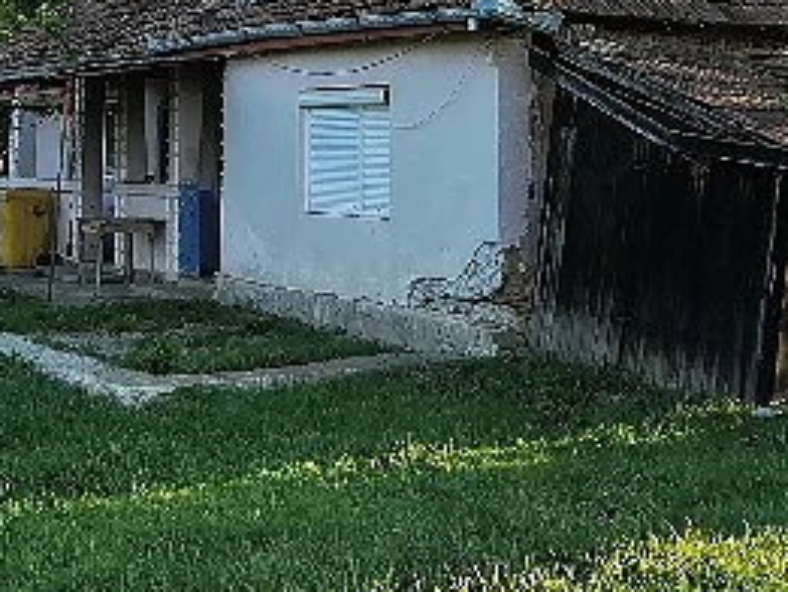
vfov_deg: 29.2
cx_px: 287
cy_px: -21
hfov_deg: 40.9
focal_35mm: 46
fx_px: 1048
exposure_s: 1/370
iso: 100
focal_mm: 2.13
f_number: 2.2
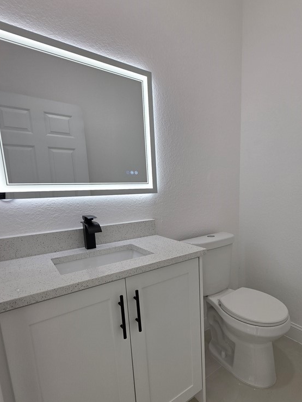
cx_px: 192
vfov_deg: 87.3
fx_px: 209
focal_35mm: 18
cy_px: 225
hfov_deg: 70.2
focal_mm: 2.2
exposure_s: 1/120
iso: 40
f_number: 1.9
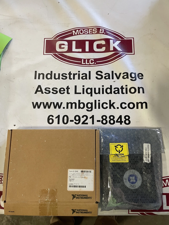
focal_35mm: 26
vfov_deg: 67.3
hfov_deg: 53.1
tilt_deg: -79.3
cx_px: 84
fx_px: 169
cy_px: 112
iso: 160
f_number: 1.6
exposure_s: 1/60
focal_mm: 4.2
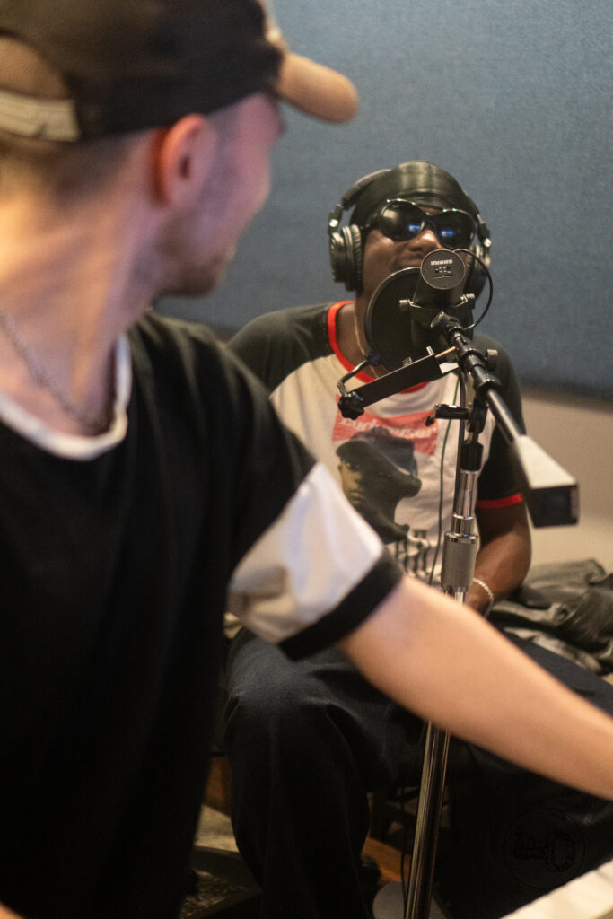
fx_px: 1328
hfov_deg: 26.0
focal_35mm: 52
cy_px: 460
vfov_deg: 38.2
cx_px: 306
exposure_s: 1/60
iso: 250
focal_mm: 35
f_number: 3.5
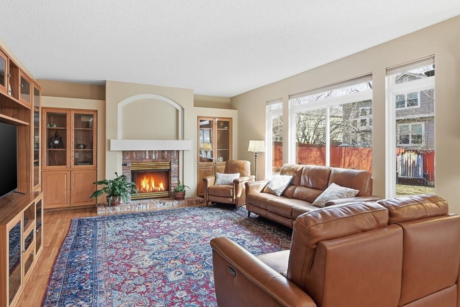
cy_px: 149
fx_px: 255
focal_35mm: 20
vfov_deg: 61.9
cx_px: 224
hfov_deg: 84.0
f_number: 8
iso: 400
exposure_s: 1/640
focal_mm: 14
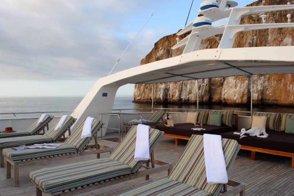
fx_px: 229
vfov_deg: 46.4
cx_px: 143
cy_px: 94
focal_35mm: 28
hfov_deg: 65.5
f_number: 6.3
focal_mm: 18
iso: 100
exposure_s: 1/160
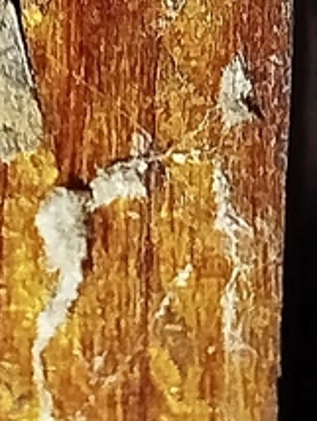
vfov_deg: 8.1
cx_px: -124
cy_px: -67
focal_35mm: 242
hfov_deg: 6.1
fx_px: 2949
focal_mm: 5.31
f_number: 1.7
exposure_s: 1/33
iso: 200
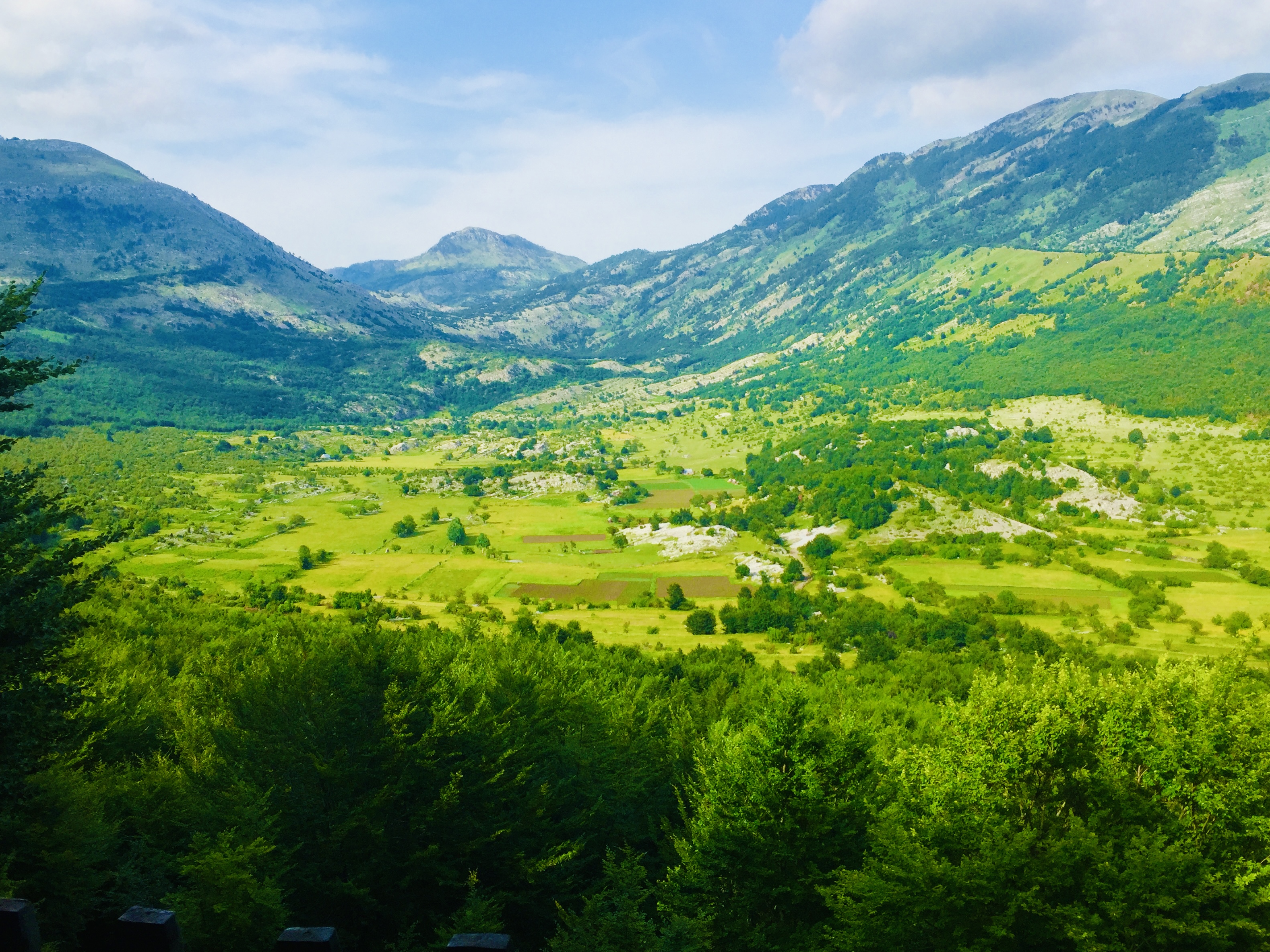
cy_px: 469
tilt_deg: -5.2
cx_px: 637
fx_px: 1101
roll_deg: +0.5
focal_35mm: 30
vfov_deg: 46.8
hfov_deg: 60.0
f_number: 2.2
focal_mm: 4.15
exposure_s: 1/1412
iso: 32
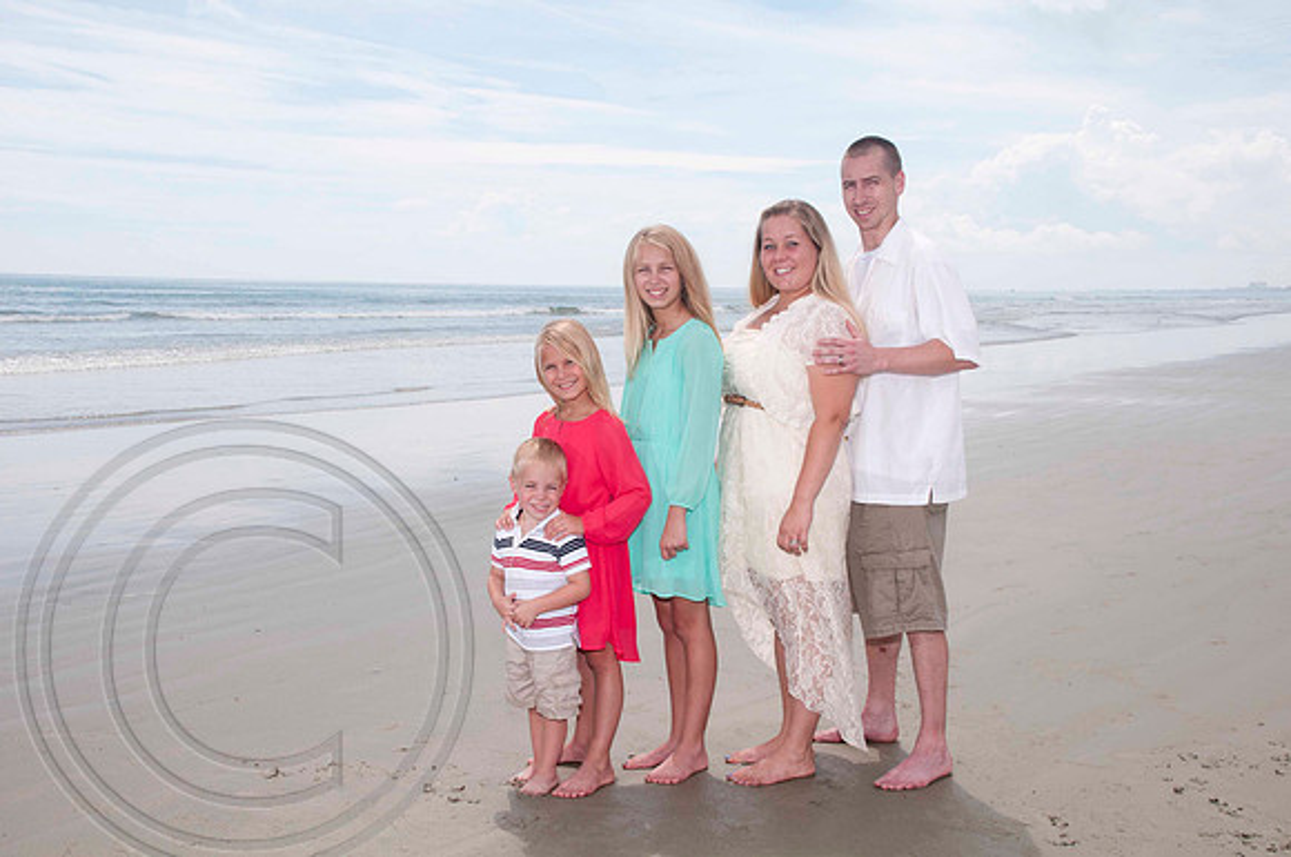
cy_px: 428
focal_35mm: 42
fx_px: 1504
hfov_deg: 46.5
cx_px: 646
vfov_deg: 31.8
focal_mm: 28
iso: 100
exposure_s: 1/250
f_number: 11
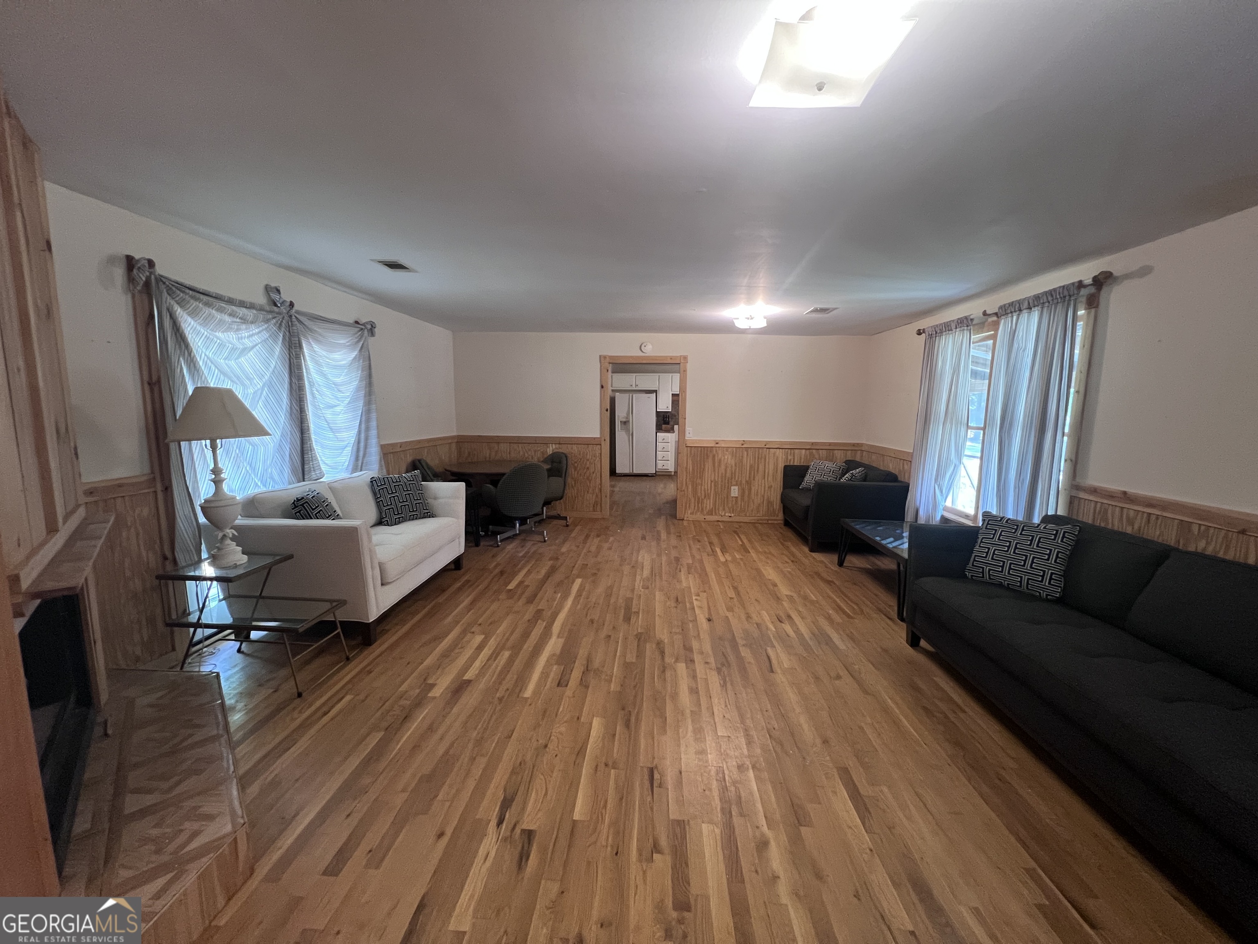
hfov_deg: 106.2
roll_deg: -1.0
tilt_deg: -8.3
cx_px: 629
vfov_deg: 89.9
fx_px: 472
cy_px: 472
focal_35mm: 13
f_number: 1.8
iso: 320
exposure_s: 1/60
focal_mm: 1.57
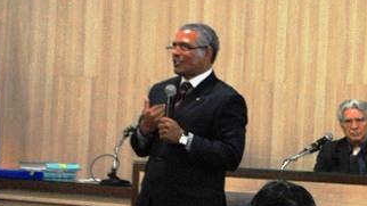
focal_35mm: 125
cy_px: 142
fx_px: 1216
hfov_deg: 17.1
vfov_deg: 9.7
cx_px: 277
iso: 1600
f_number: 5.3
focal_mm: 40
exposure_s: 1/15
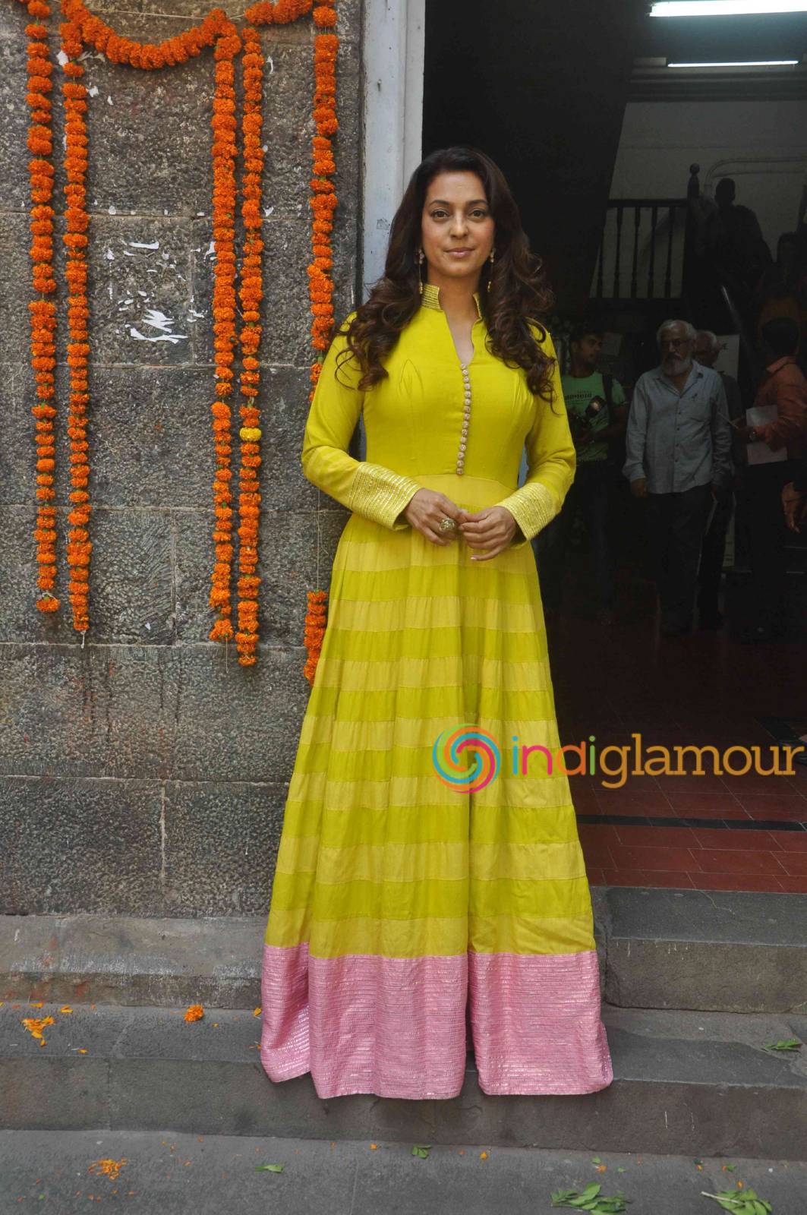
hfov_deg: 31.8
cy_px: 608
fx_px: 1416
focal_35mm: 42
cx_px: 404
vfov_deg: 46.4
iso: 640
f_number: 9
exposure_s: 1/60
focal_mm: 28
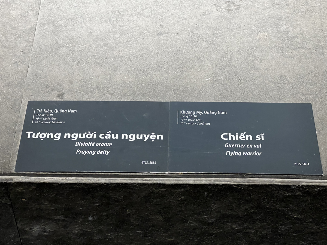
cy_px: 122
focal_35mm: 77
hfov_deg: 25.3
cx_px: 164
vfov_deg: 19.1
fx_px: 727
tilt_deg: -46.7
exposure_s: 1/50
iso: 320
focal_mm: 9
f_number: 2.8
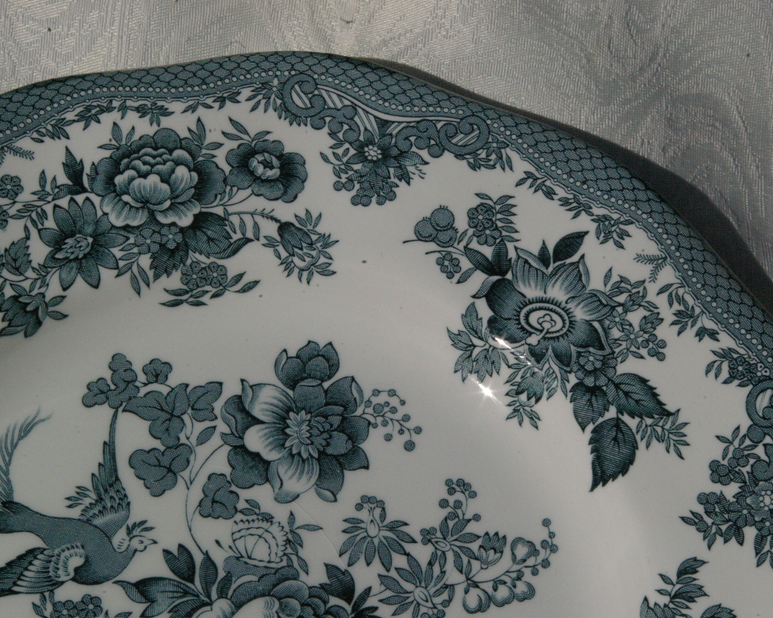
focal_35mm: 45
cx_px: 455
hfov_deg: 41.0
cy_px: 305
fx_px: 1030
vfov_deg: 33.4
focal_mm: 26
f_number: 19
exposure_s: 1/1500
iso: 1600
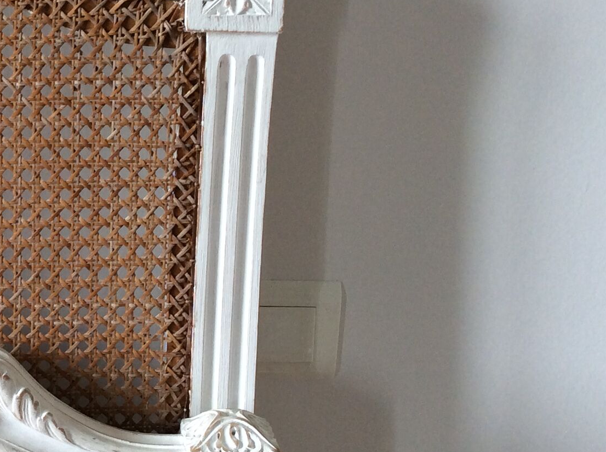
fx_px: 1311
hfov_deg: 24.4
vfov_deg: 19.6
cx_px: -50
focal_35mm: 75
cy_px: 245
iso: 50
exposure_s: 1/25
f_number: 2.4
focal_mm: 3.3
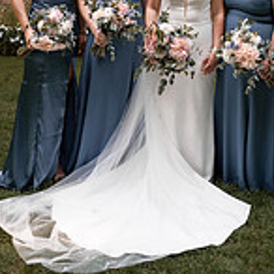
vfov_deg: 24.5
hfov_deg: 27.2
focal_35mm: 63
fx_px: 564
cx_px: 173
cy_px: -64
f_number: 2.8
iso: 250
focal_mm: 24
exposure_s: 1/640
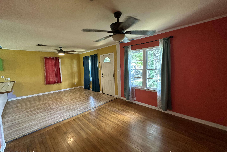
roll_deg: +2.0
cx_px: 116
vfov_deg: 77.3
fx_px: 95
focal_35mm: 15
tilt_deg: -6.3
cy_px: 73
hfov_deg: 100.4
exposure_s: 1/60
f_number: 2.2
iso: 250
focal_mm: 2.22
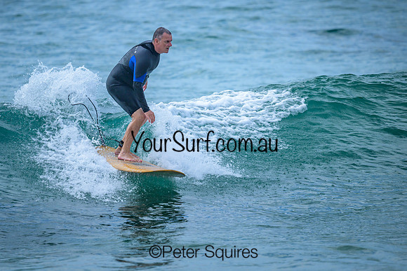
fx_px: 10607
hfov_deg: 2.2
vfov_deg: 1.5
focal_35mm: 938
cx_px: 171
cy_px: 112
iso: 320
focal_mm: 800
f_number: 6.3
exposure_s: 1/3200
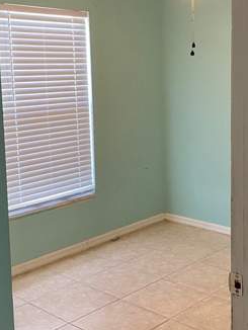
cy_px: 129
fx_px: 487
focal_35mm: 51
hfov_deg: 28.6
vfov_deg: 37.3
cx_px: 138
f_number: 1.8
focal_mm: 4.25
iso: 320
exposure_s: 1/60
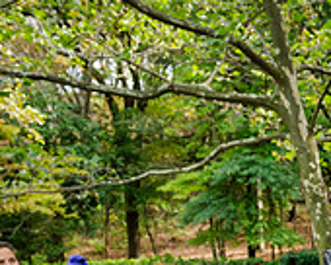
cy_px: 366
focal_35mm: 77
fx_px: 754
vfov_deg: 18.2
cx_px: 458
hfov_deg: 21.7
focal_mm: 24
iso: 1000
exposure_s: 1/400
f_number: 5
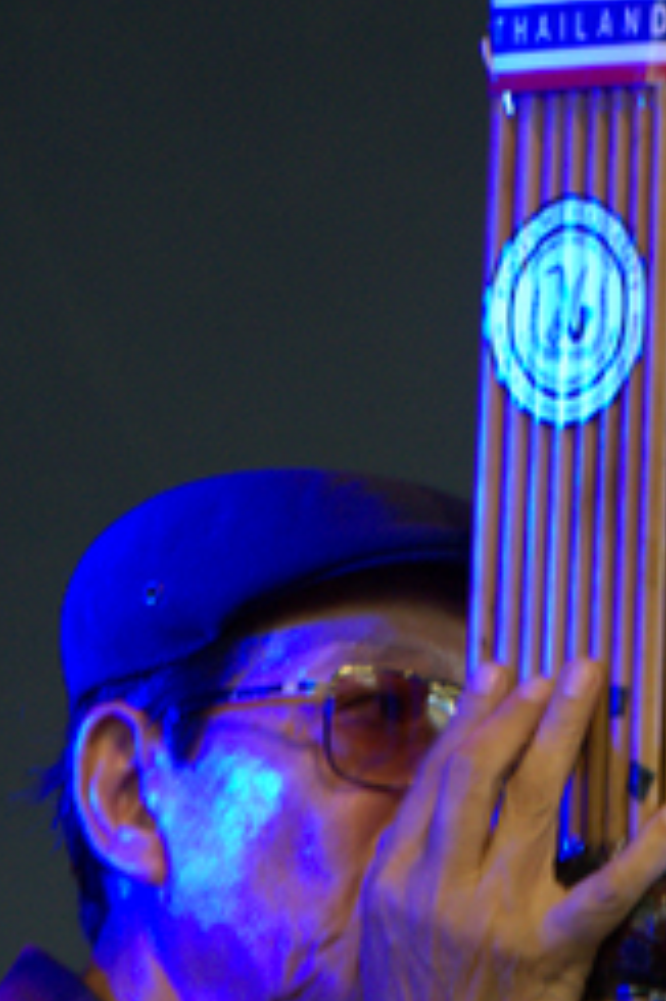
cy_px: 658
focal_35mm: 396
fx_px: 11004
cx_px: 282
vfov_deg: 5.2
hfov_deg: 3.5
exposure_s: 1/60
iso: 2500
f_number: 5.6
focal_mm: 90
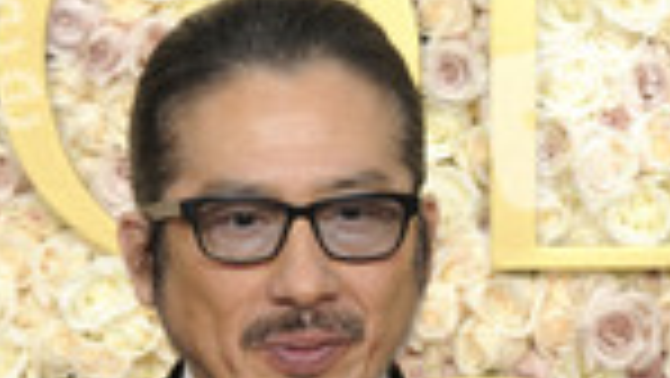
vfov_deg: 3.6
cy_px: 778
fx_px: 6008
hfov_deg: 6.4
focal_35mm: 338
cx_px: 304
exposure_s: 1/250
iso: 1000
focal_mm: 120
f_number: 13
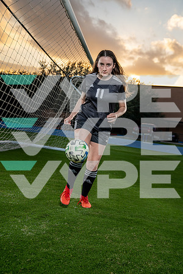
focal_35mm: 37
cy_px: 137
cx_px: 92
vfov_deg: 51.9
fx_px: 282
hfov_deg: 35.9
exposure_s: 1/250
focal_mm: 37
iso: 160
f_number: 4
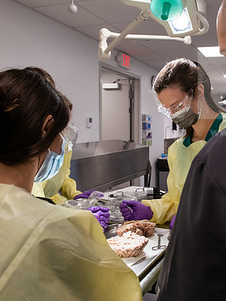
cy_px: 149
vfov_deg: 51.4
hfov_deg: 38.5
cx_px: 173
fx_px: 313
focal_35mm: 36
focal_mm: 24
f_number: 5.6
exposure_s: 1/320
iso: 1250
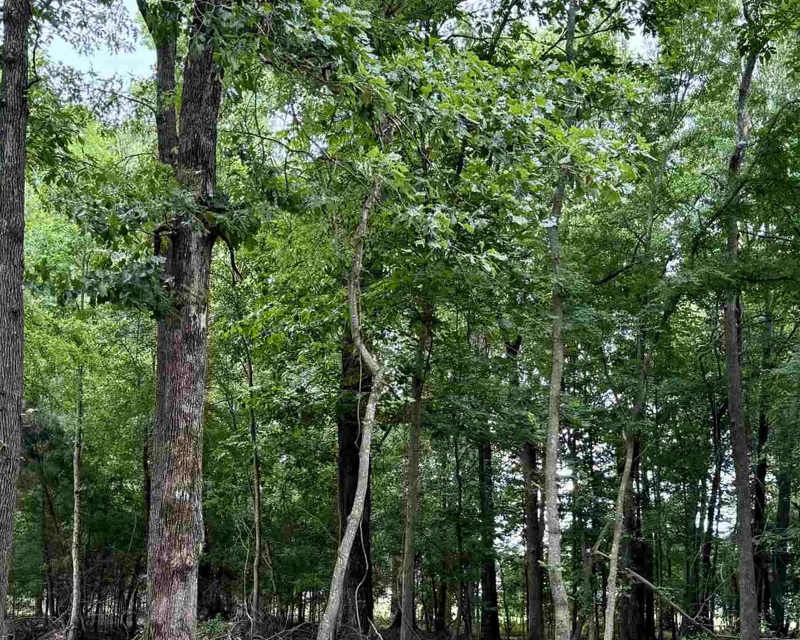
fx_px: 1326
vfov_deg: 26.9
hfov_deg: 33.6
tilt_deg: +5.3
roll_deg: -1.3
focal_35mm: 56
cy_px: 463
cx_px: 382
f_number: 1.78
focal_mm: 6.76
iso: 80
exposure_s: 1/121
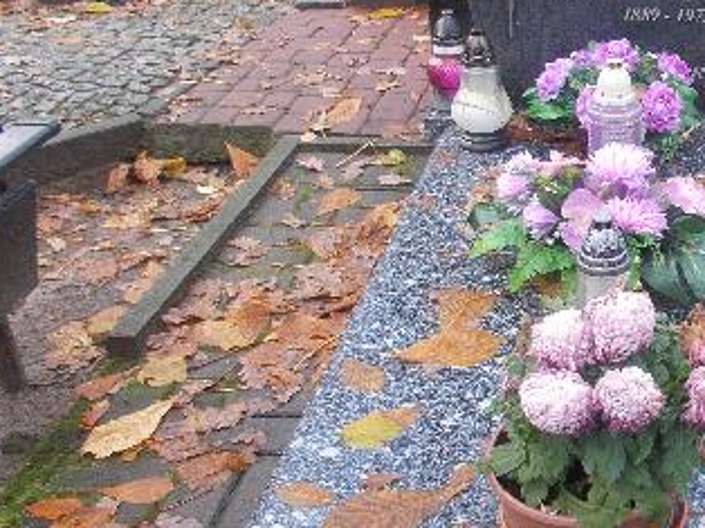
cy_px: 222
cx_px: 653
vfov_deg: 27.5
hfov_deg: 33.9
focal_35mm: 53
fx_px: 1079
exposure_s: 1/30
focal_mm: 4.6
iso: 80
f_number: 3.2
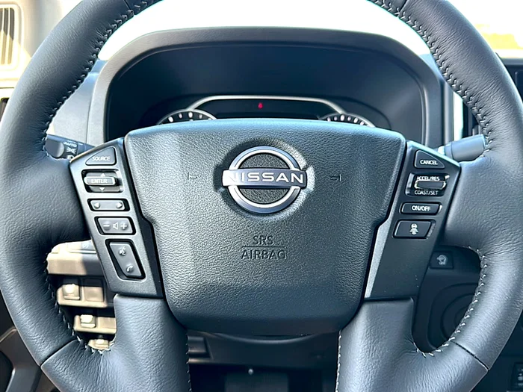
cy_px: 196
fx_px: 378
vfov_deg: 54.9
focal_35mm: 25
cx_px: 262
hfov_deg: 69.4
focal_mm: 6.86
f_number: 1.78
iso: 100
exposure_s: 1/206
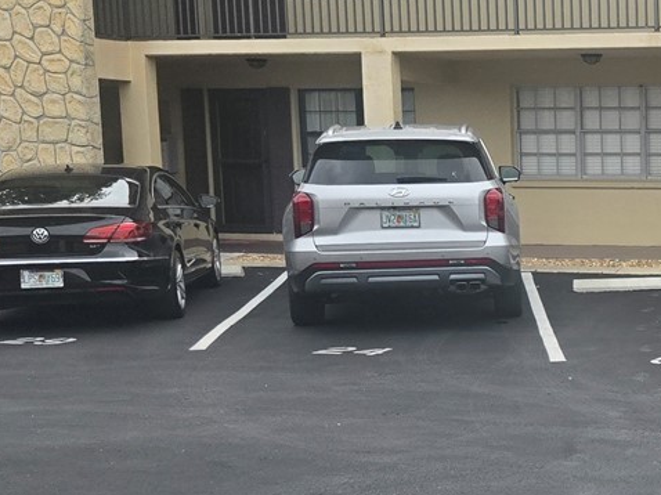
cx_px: 835
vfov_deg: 19.0
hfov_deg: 22.9
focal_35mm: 77
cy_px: 359
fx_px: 1470
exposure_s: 1/2921
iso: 50
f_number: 1.8
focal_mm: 5.4
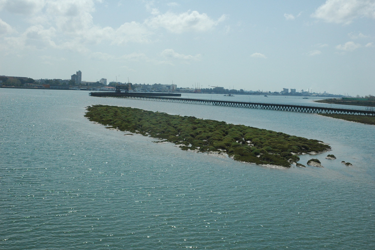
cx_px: 188
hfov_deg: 38.9
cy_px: 125
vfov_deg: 26.4
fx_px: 531
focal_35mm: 51
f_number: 14
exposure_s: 1/800
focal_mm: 34
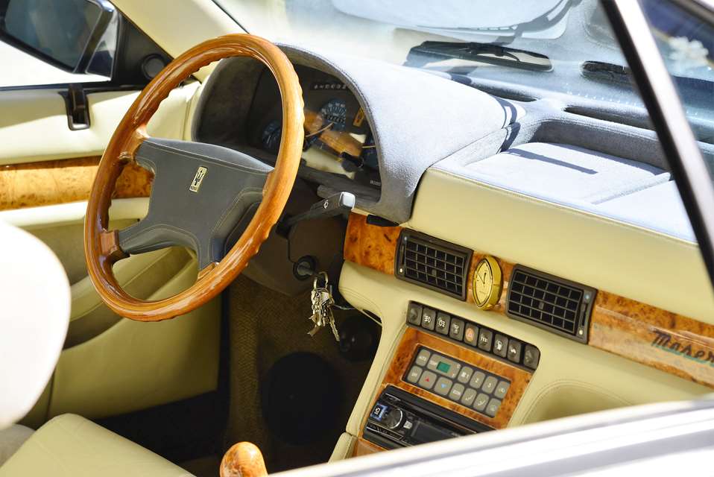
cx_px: 357
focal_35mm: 120
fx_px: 2381
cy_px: 238
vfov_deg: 11.4
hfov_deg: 17.1
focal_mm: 120
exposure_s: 1/200
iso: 200
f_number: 6.3
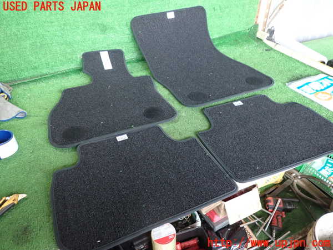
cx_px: 166
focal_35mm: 25
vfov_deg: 54.9
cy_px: 125
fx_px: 240
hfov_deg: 69.4
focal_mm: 4.5
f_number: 2
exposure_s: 1/30
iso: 250
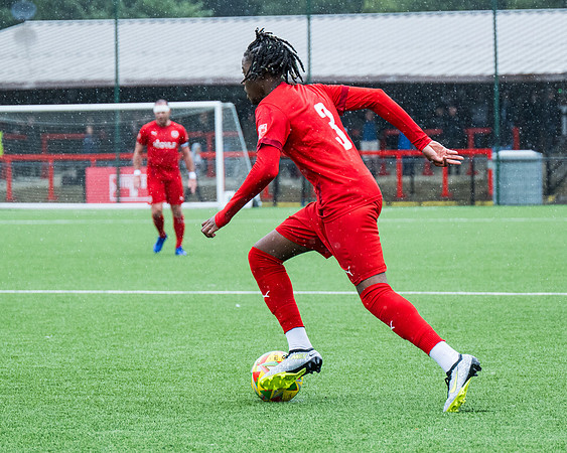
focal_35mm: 196
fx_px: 3285
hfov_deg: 9.9
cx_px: 340
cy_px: 250
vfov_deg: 7.9
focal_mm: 98
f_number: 4
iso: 1000
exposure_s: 1/2000
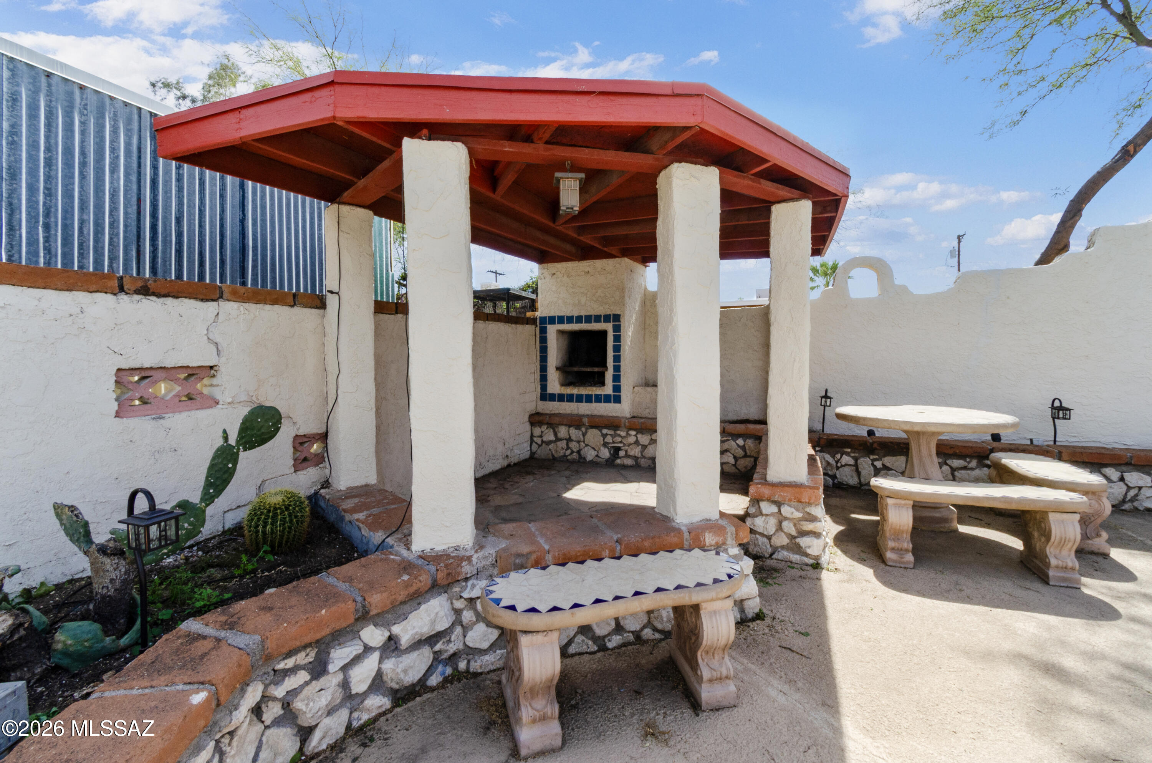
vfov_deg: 77.1
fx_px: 479
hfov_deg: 100.5
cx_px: 576
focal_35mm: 15
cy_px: 382
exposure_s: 1/50
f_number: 22
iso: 200
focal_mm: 10
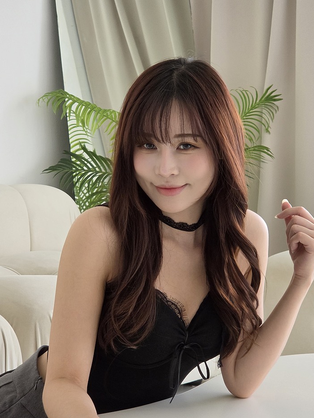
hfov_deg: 19.1
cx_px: 167
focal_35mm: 77
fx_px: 931
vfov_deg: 25.3
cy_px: 210
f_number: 2.4
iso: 250
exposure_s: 1/100
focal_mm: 7
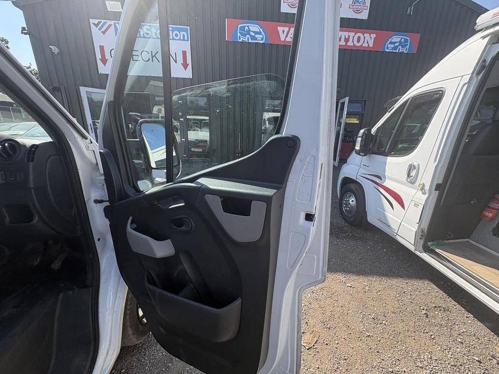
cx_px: 250
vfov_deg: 85.7
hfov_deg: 102.1
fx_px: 202
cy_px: 187
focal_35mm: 14
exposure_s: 1/462
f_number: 2.2
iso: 50
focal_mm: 2.22
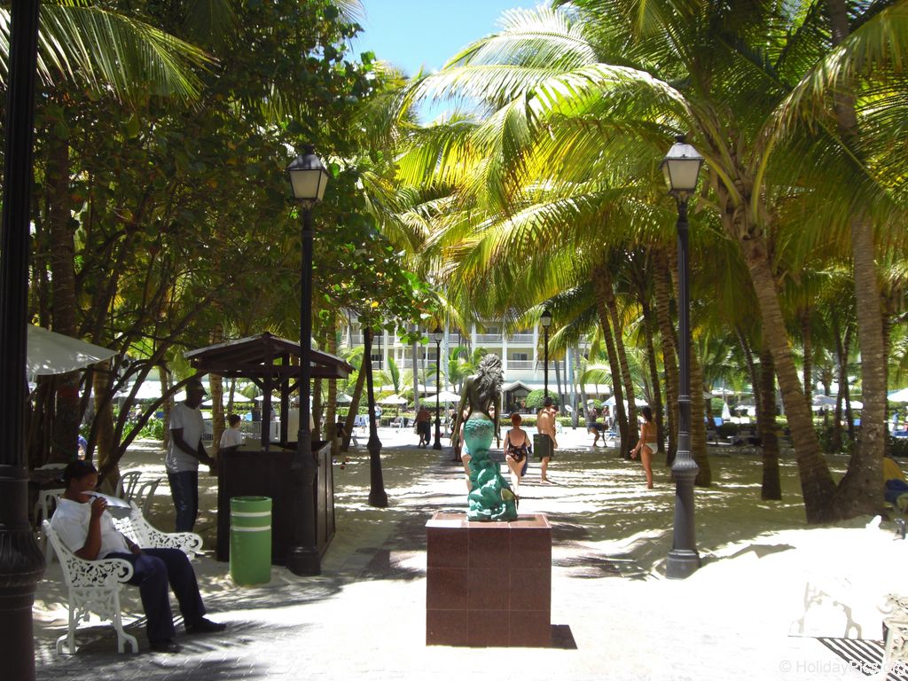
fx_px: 997
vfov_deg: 37.7
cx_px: 454
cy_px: 340
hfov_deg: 49.0
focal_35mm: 38
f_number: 2.7
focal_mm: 6.2
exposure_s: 1/400
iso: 64
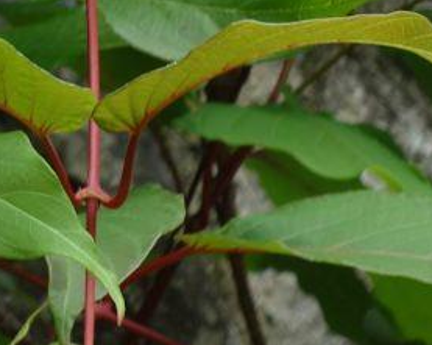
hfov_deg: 5.8
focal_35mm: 320
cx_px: -633
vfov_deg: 4.7
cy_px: -397
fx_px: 4087
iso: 125
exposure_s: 1/125
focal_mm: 22.01
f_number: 5.6
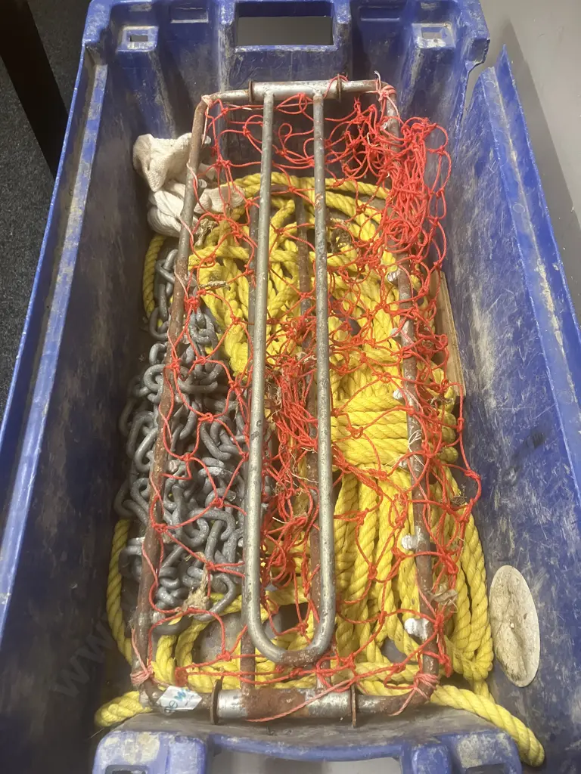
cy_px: 387
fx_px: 627
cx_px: 290
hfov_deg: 49.7
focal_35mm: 28
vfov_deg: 63.4
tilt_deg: -59.6
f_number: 1.8
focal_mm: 3.99
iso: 160
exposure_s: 1/50
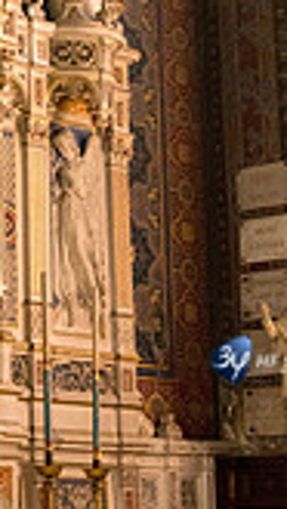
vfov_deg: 16.9
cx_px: -114
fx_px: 1702
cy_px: 99
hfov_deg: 9.4
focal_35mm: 126
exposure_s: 1/50
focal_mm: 44
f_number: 6.3
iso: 3600
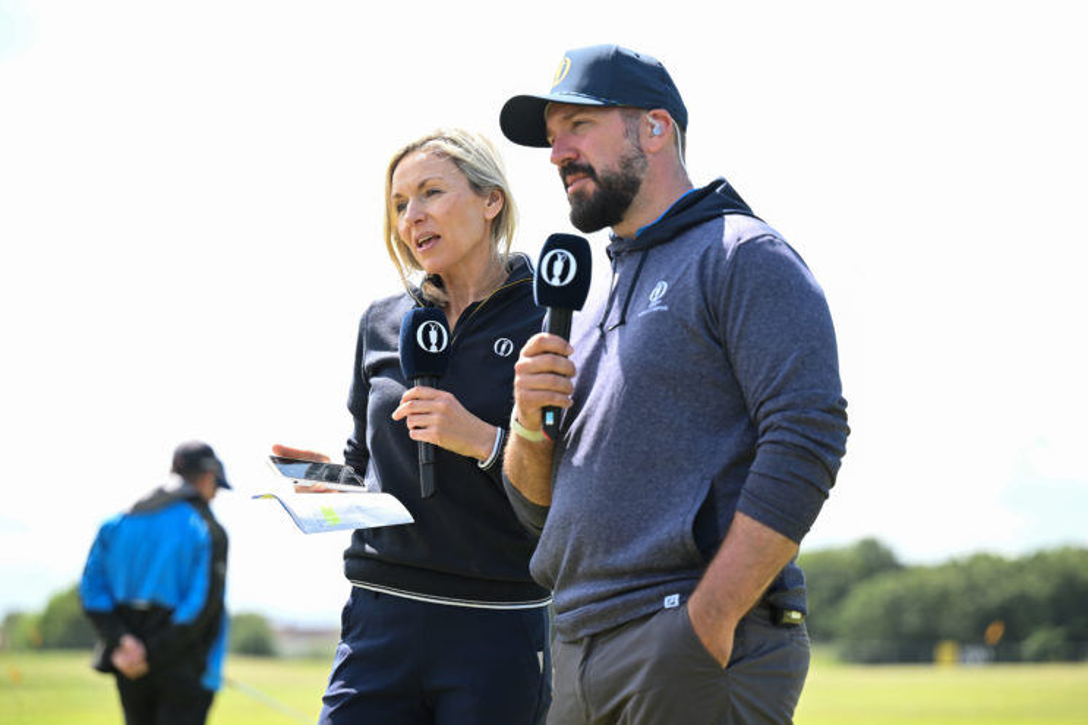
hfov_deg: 19.3
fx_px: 3203
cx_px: 548
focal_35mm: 106
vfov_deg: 12.9
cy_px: 362
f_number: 2.8
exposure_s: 1/2500
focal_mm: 105
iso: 500
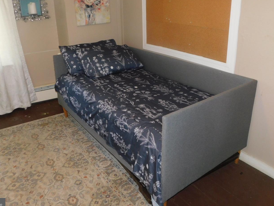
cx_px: 140
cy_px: 78
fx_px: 237
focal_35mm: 30
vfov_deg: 46.4
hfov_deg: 60.0
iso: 200
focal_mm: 4
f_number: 3
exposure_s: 1/30
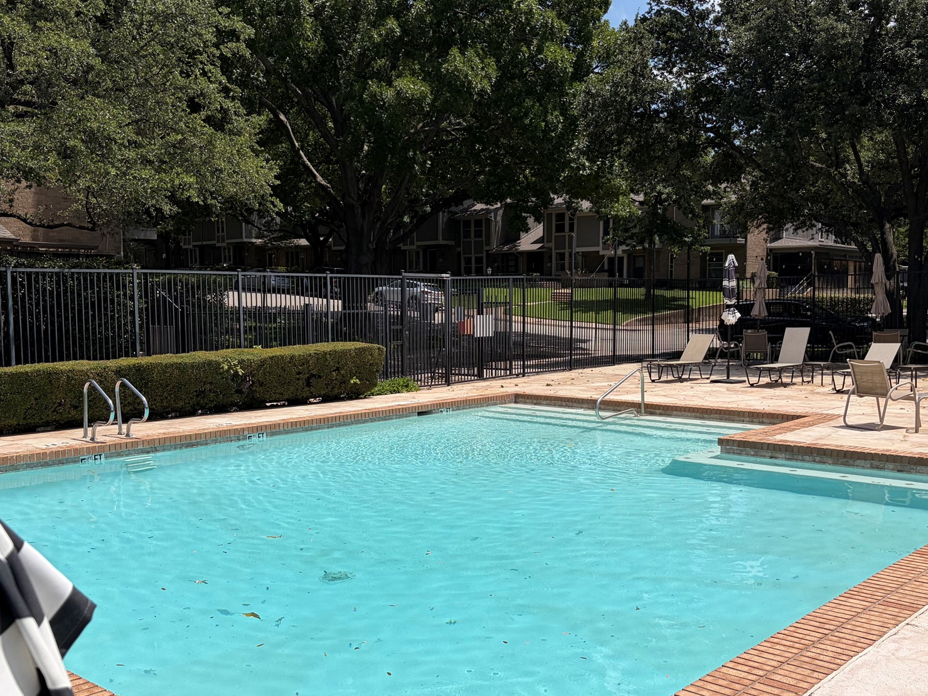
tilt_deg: -5.1
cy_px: 377
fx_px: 965
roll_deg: +0.4
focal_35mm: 36
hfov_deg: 51.3
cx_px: 447
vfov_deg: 39.6
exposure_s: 1/6329
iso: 50
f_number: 1.6
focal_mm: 5.96
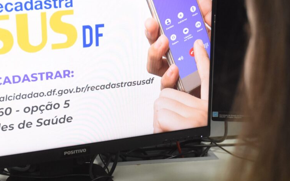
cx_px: 106
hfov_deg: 27.7
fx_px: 585
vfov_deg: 17.6
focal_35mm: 74
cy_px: 112
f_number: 4
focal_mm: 34
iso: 2000
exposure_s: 1/125
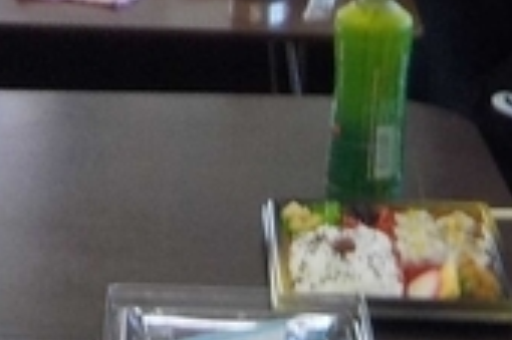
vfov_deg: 7.3
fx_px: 2671
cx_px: 39
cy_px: 114
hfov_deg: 10.9
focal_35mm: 188
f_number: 3.3
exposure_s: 1/30
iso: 125
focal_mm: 4.1
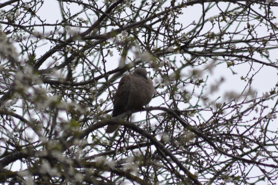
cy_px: 92
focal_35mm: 450
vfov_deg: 3.1
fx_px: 3475
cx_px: 139
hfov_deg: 4.6
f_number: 6.3
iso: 800
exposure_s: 1/1250
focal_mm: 300
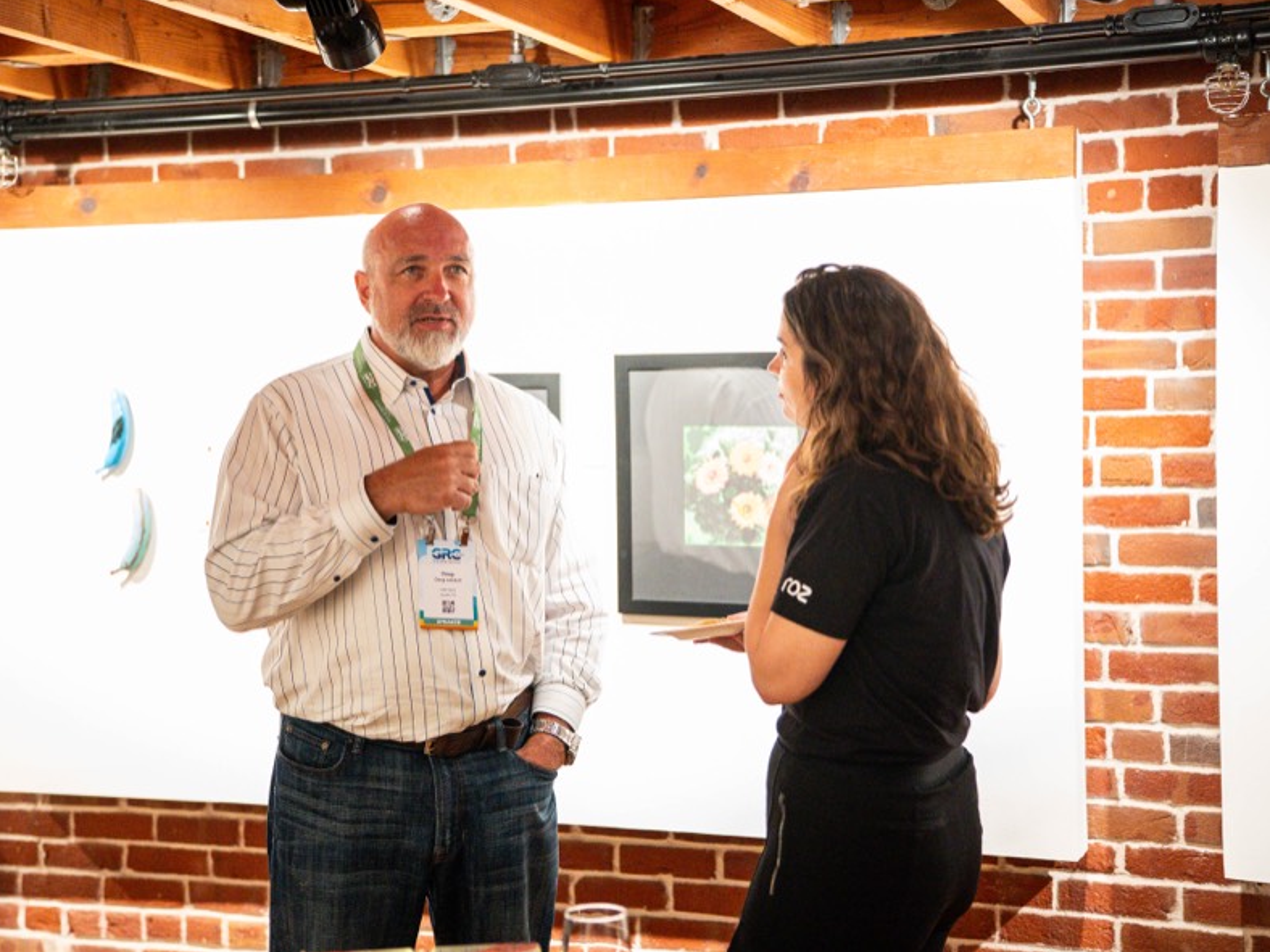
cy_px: 470
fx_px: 2055
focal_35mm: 56
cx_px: 619
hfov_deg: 34.3
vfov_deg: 26.1
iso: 12800
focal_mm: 51
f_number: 2.2
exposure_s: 1/400
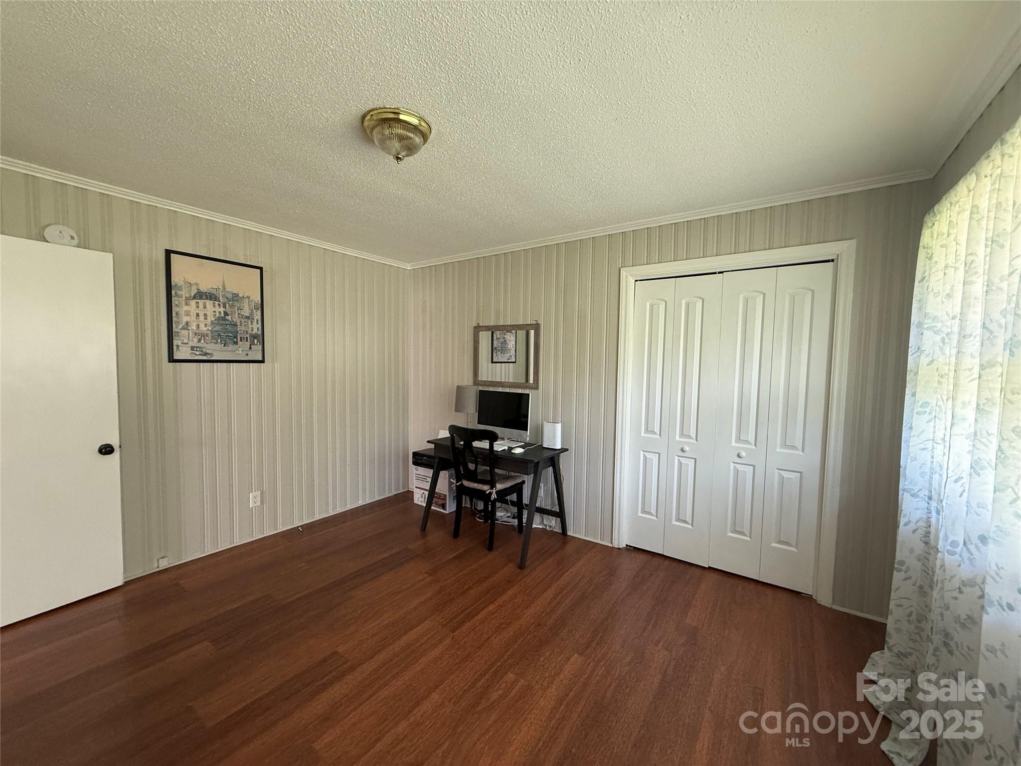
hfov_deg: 102.1
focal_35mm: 14
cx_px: 510
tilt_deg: -2.6
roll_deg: -1.1
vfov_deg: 85.7
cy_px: 383
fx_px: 413
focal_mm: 2.22
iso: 320
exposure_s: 1/99
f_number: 2.2
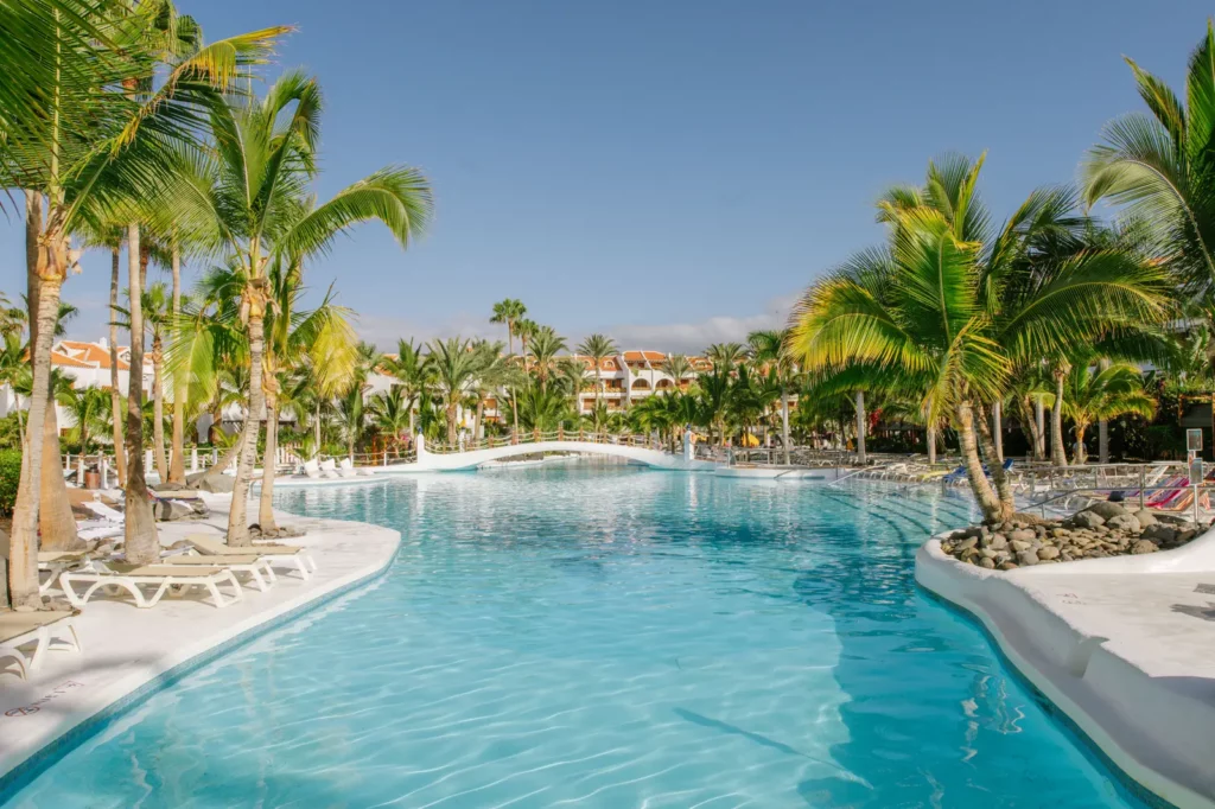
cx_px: 608
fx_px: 810
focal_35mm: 24
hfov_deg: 73.8
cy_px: 404
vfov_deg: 53.1
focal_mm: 24
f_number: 9
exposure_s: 1/320
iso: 100
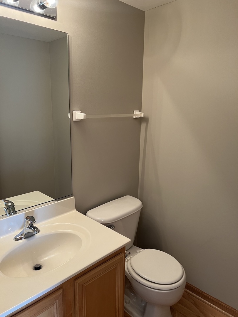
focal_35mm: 26
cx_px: 119
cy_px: 158
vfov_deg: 67.3
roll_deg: -0.2
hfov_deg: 53.1
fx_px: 238
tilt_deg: -11.2
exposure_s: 1/60
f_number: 1.5
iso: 80
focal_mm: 5.7
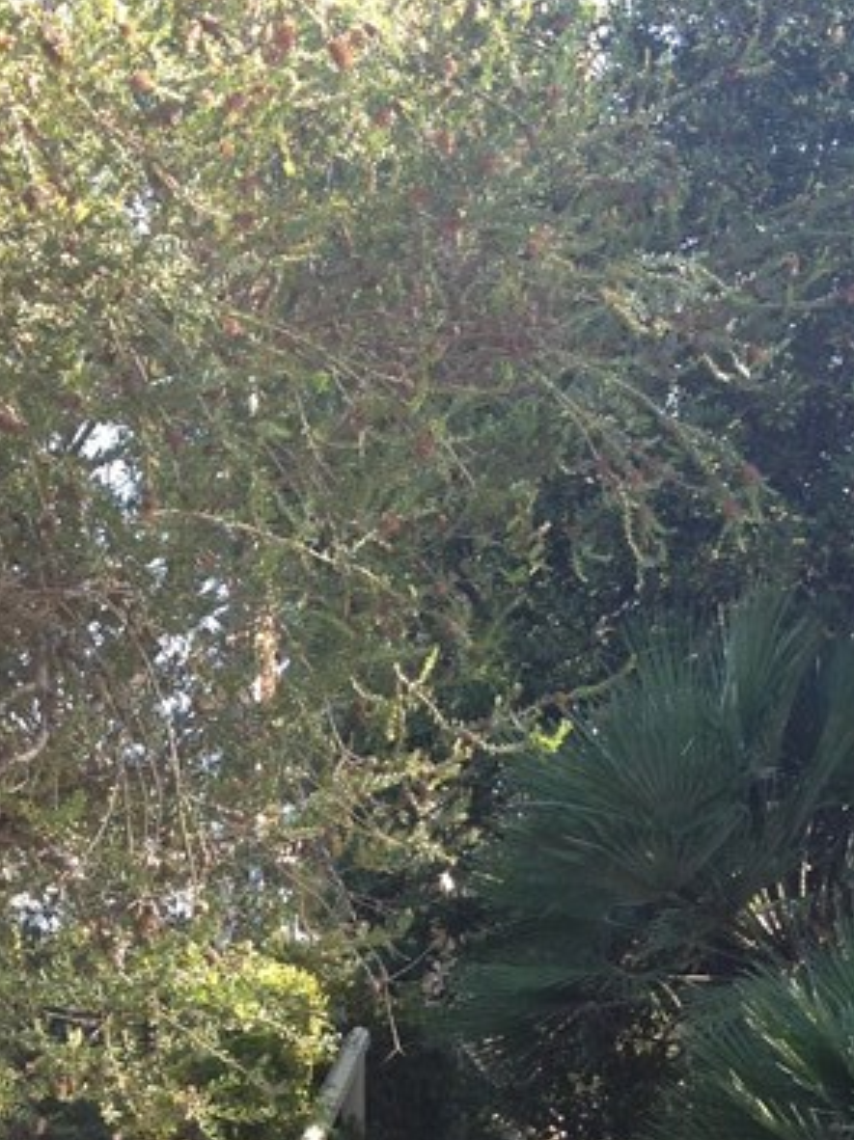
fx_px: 2997
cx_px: 261
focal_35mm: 91
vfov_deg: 20.6
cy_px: 1241
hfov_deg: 16.2
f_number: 2.4
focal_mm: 4.28
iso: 50
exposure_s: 1/174
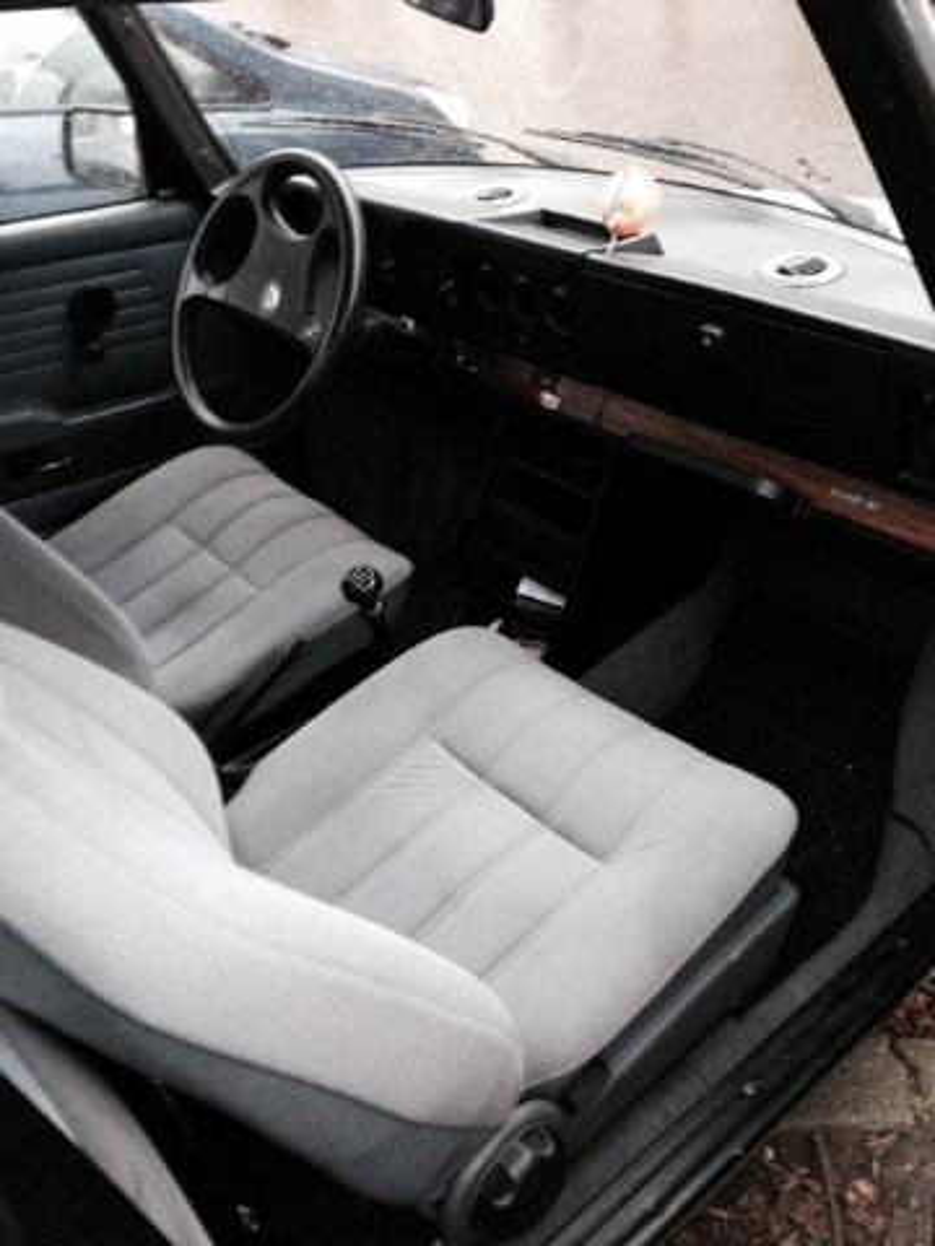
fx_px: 1188
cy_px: 623
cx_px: 468
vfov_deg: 55.4
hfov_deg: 42.9
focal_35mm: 33
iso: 400
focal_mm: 4.12
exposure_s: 1/15
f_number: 2.4
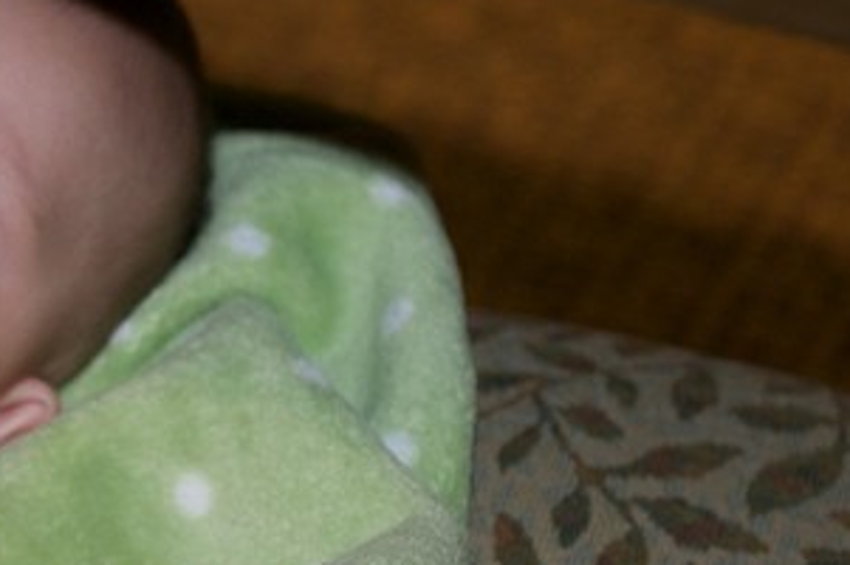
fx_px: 4882
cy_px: 314
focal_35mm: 207
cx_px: -175
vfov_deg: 6.6
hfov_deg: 9.8
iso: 400
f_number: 3.2
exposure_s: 1/100
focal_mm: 52
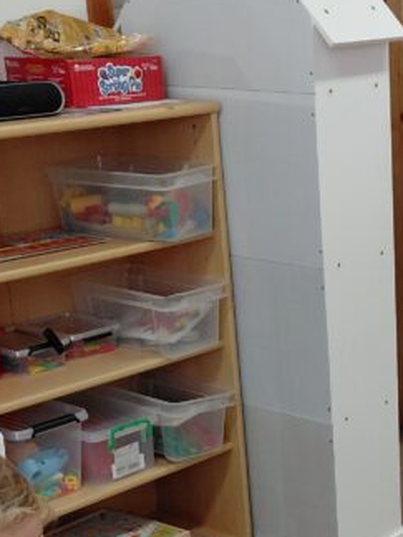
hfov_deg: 18.0
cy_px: 522
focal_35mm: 79
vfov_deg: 23.8
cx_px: 433
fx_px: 1226
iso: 125
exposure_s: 1/100
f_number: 1.8
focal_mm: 4.69
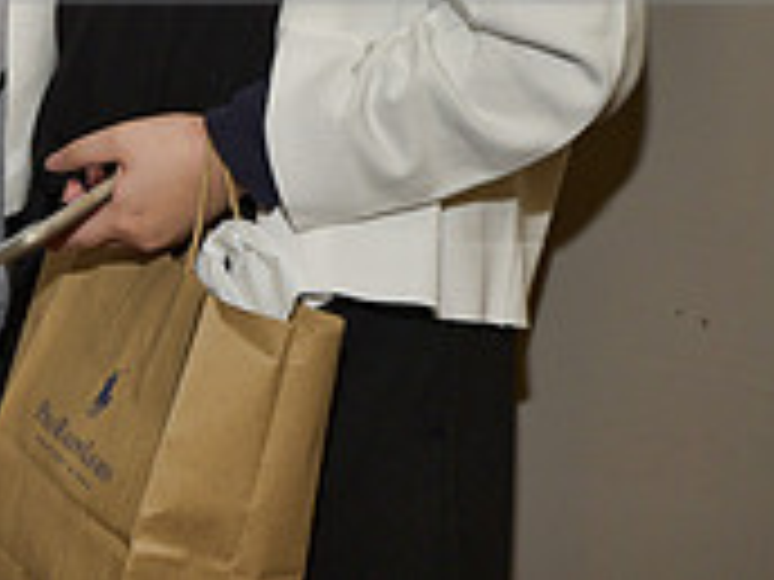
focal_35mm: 130
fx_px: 2907
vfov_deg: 11.0
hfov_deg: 14.6
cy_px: -286
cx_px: -180
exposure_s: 1/60
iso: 200
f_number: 5
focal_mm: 40
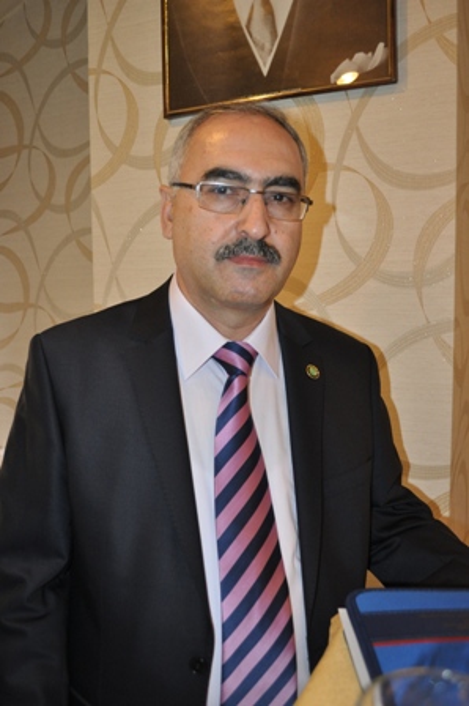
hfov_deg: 39.9
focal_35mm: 33
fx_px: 646
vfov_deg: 57.3
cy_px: 353
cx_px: 234
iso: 800
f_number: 4
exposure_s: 1/60
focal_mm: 22
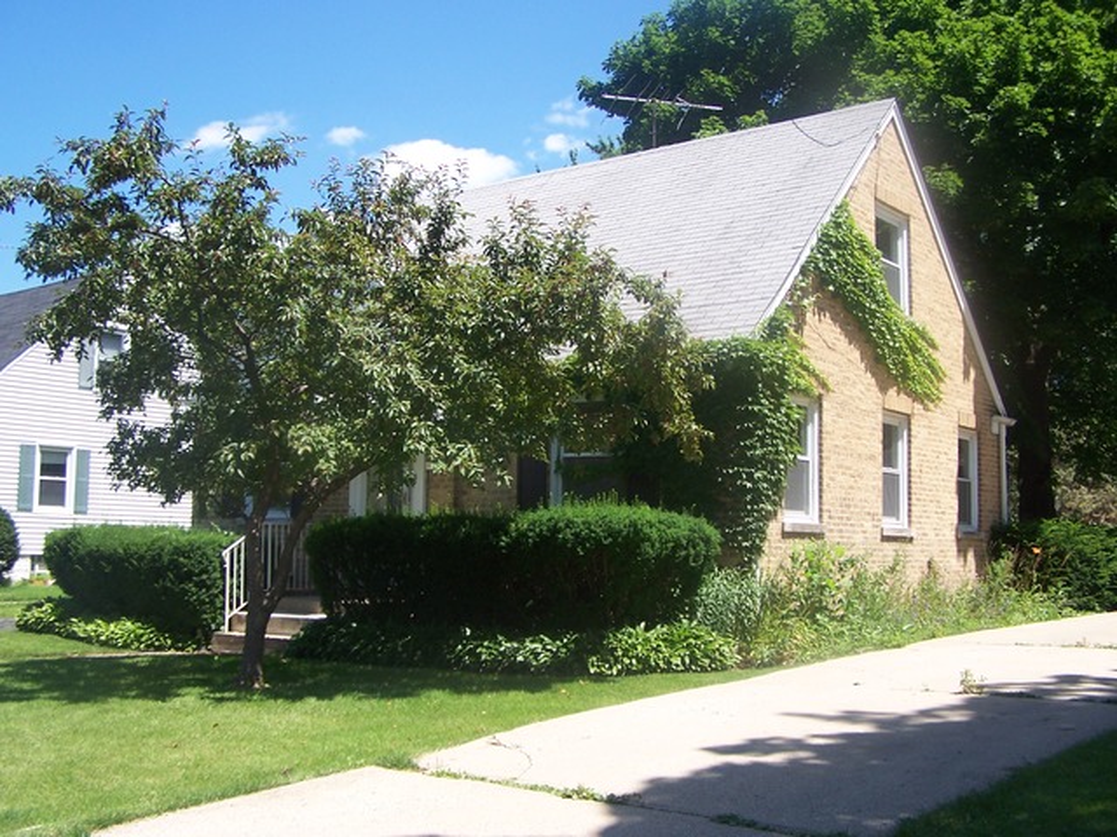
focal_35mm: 38
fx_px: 1226
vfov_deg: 37.7
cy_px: 418
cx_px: 558
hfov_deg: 49.0
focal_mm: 6.3
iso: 80
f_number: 2.8
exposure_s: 1/640
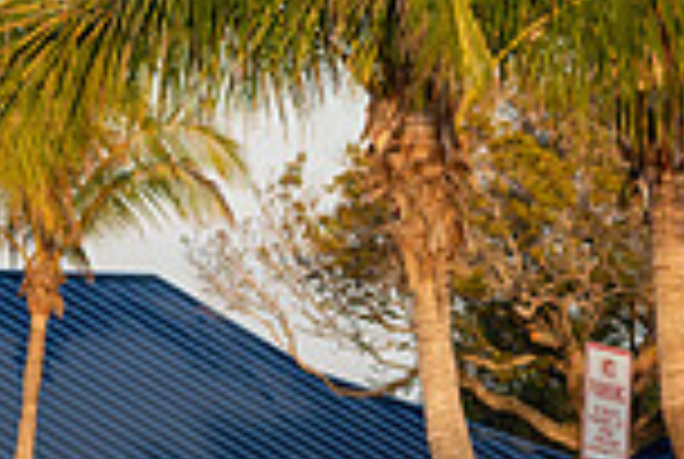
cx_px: 248
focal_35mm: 446
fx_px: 8491
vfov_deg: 3.1
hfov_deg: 4.6
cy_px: 691
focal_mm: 78
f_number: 5.6
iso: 280
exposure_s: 1/500
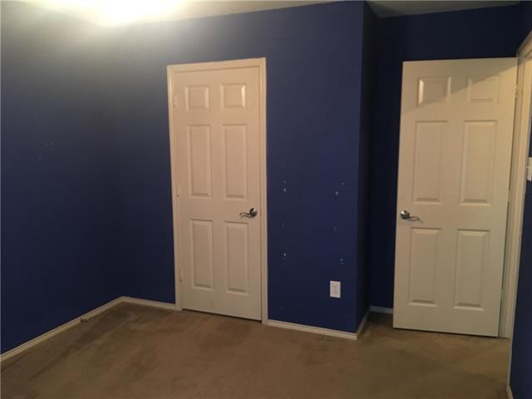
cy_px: 200
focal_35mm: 29
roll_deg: +0.3
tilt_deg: -7.6
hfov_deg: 61.7
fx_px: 446
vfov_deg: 48.2
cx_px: 266
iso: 200
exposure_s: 1/17
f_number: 2.2
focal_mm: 4.15
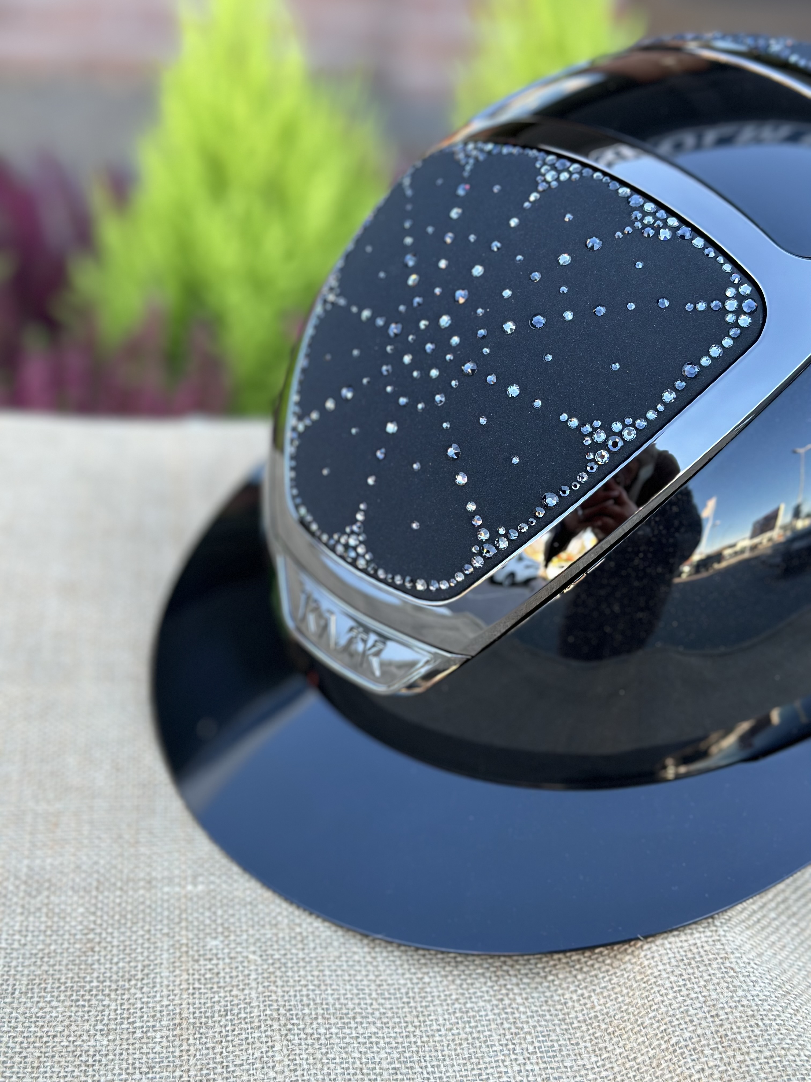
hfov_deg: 30.3
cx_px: 406
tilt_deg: -30.6
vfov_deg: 39.7
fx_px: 1499
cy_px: 541
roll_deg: -2.3
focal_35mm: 48
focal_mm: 6.86
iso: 100
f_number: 1.78
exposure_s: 1/161
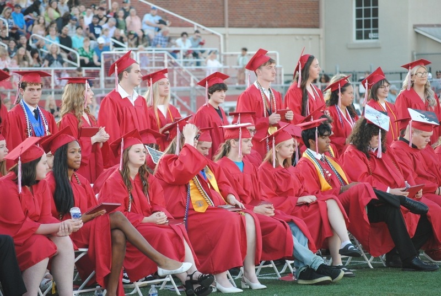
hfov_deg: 10.1
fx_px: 2486
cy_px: 148
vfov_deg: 6.8
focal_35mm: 202
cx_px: 220
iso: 360
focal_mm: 135
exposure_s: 1/125
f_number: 5
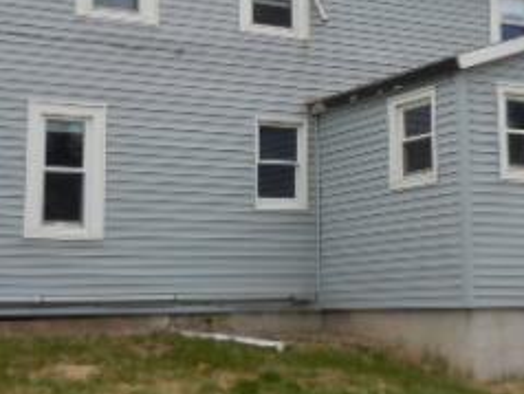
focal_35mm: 73
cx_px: 319
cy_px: 119
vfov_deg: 20.1
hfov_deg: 26.6
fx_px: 1106
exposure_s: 1/500
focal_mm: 5.4
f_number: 3.5
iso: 100
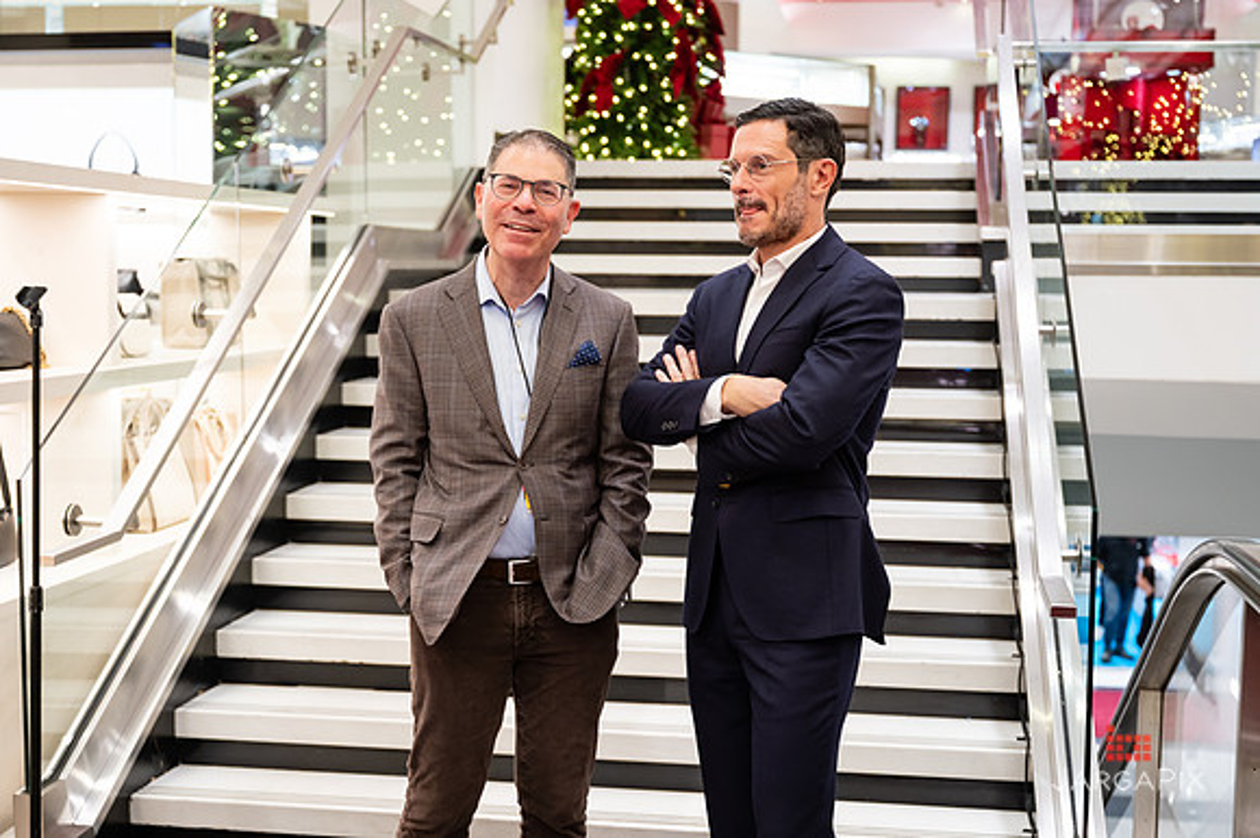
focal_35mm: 49
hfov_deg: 40.7
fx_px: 1701
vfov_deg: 27.7
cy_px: 419
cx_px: 630
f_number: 3.2
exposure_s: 1/160
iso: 1250
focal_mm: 47
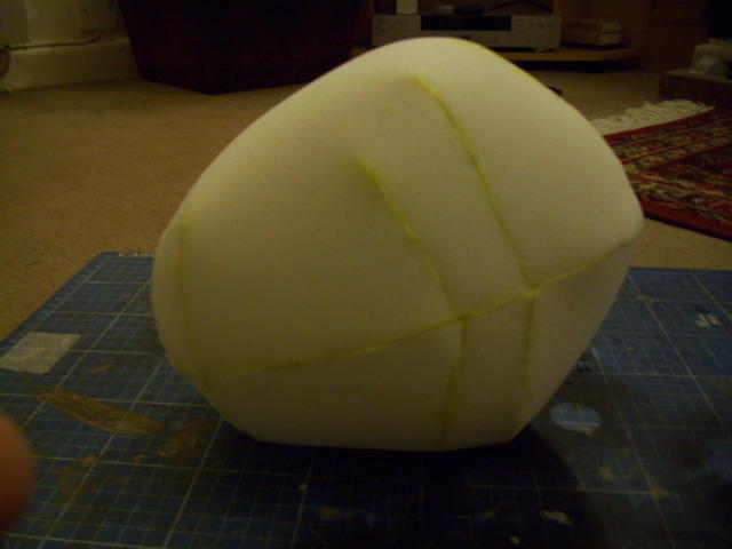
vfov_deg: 44.2
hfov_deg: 56.8
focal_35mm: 32
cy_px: 274
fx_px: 677
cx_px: 366
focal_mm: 5.7
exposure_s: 1/8
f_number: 2.9
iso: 160
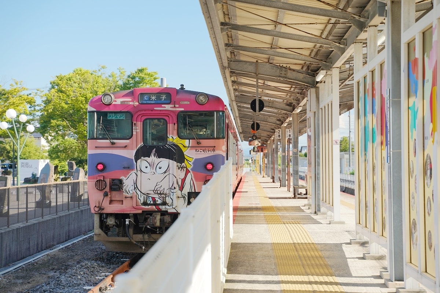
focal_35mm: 75
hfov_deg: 27.0
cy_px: 146
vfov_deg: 18.2
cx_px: 220
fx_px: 917
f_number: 5
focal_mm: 75
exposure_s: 1/125
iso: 100
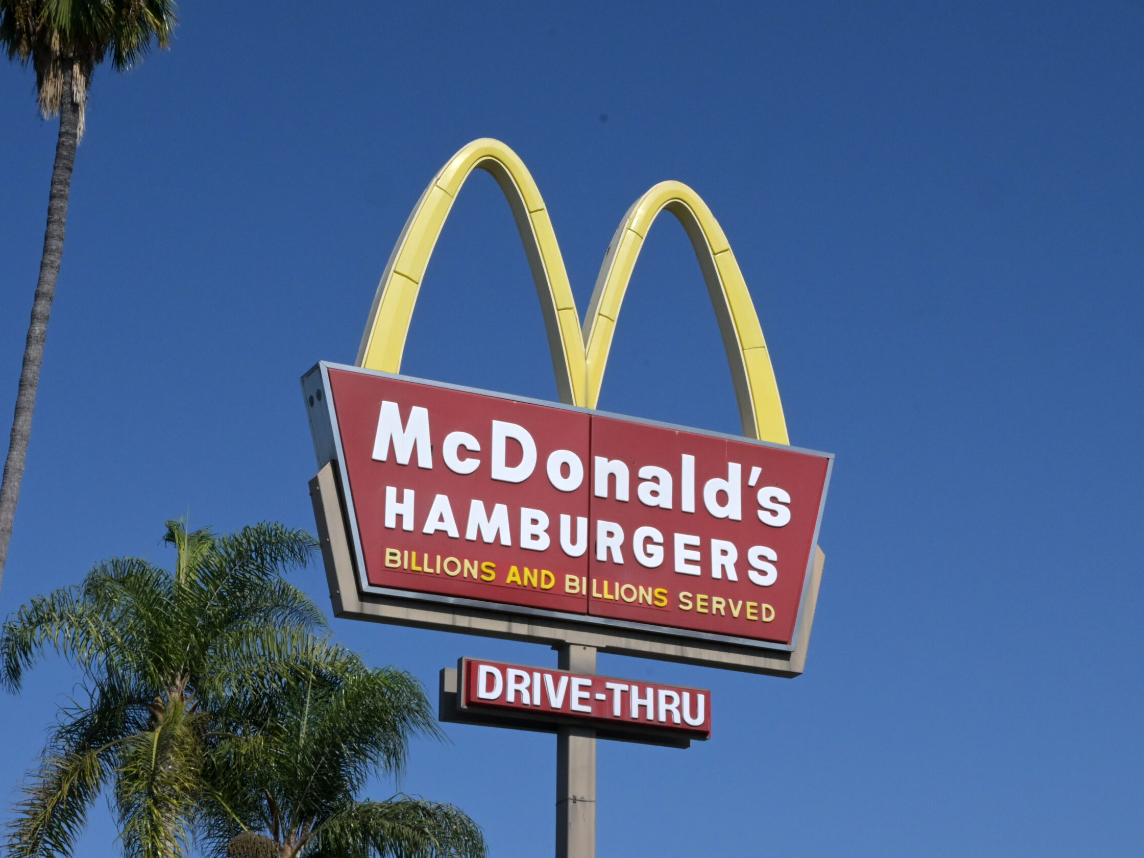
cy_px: 431
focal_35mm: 68
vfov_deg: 21.8
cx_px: 586
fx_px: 2233
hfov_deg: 28.7
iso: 1250
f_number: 20
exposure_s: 1/1600
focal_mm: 41
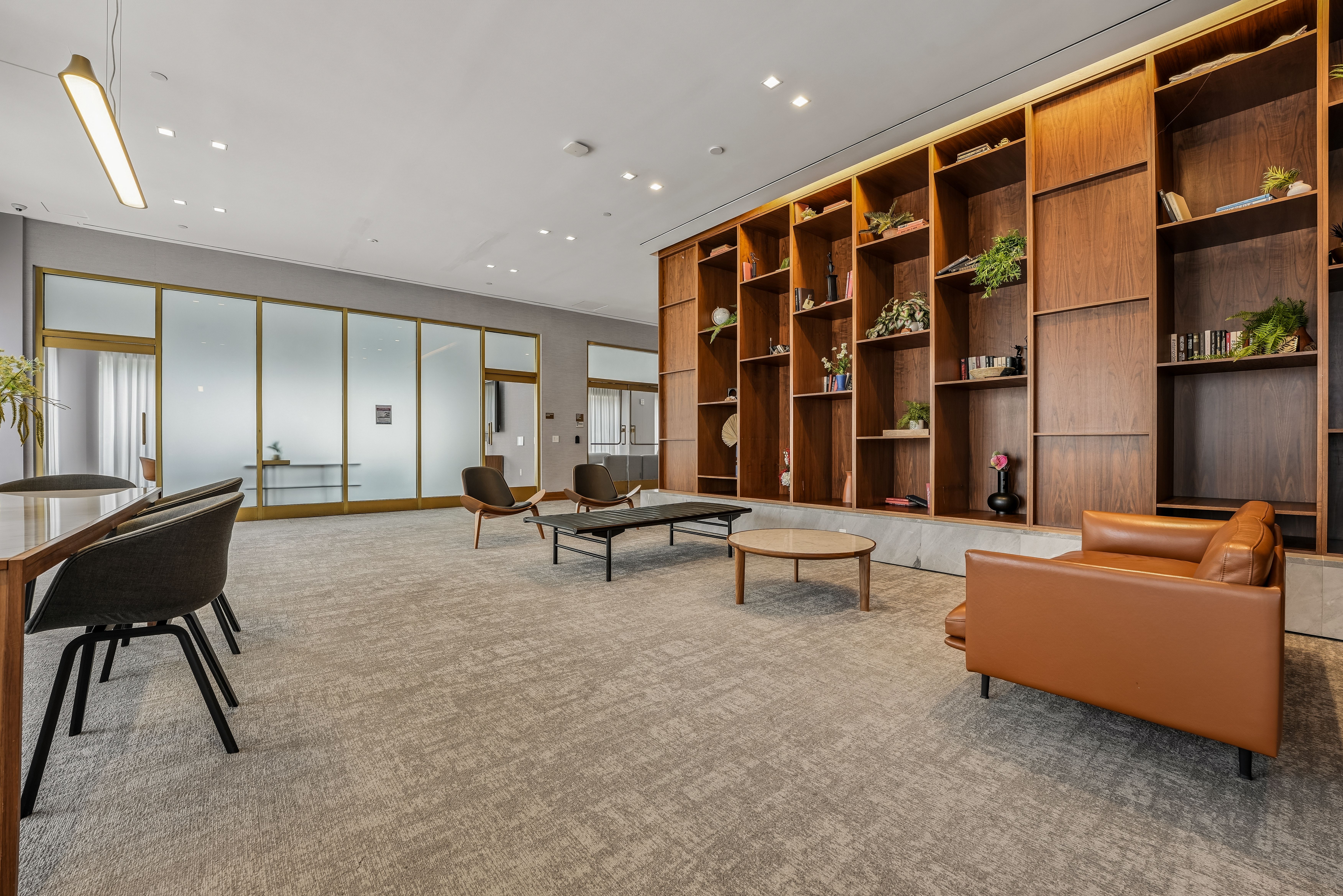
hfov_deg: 104.3
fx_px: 522
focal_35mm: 14
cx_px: 672
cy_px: 448
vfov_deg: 81.2
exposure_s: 1/5
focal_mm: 14
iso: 160
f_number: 8
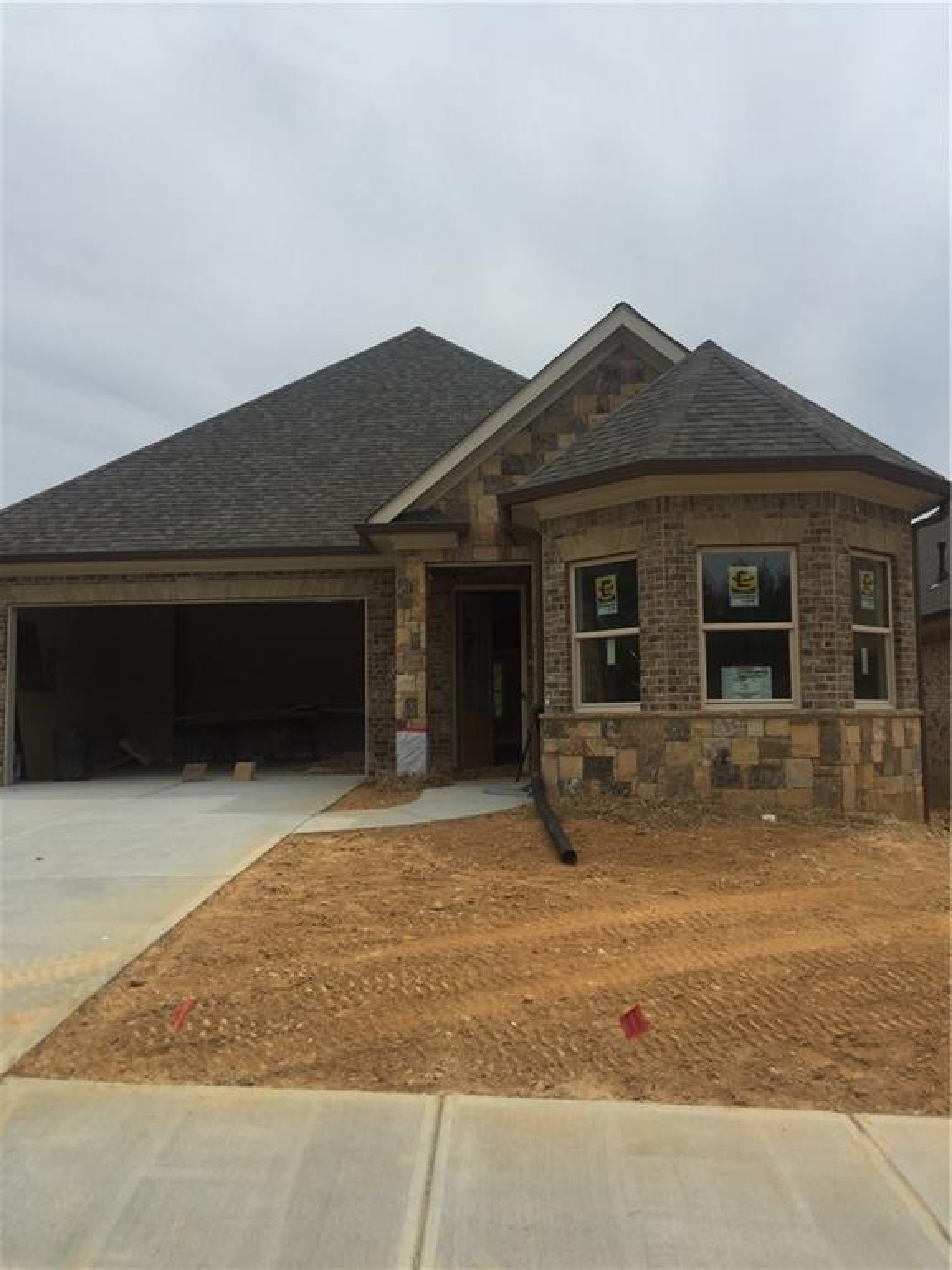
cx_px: 476
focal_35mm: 29
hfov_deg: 48.2
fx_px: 1063
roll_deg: +1.9
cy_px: 635
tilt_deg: +4.5
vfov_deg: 61.7
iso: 32
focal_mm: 4.15
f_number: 2.2
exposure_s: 1/3300
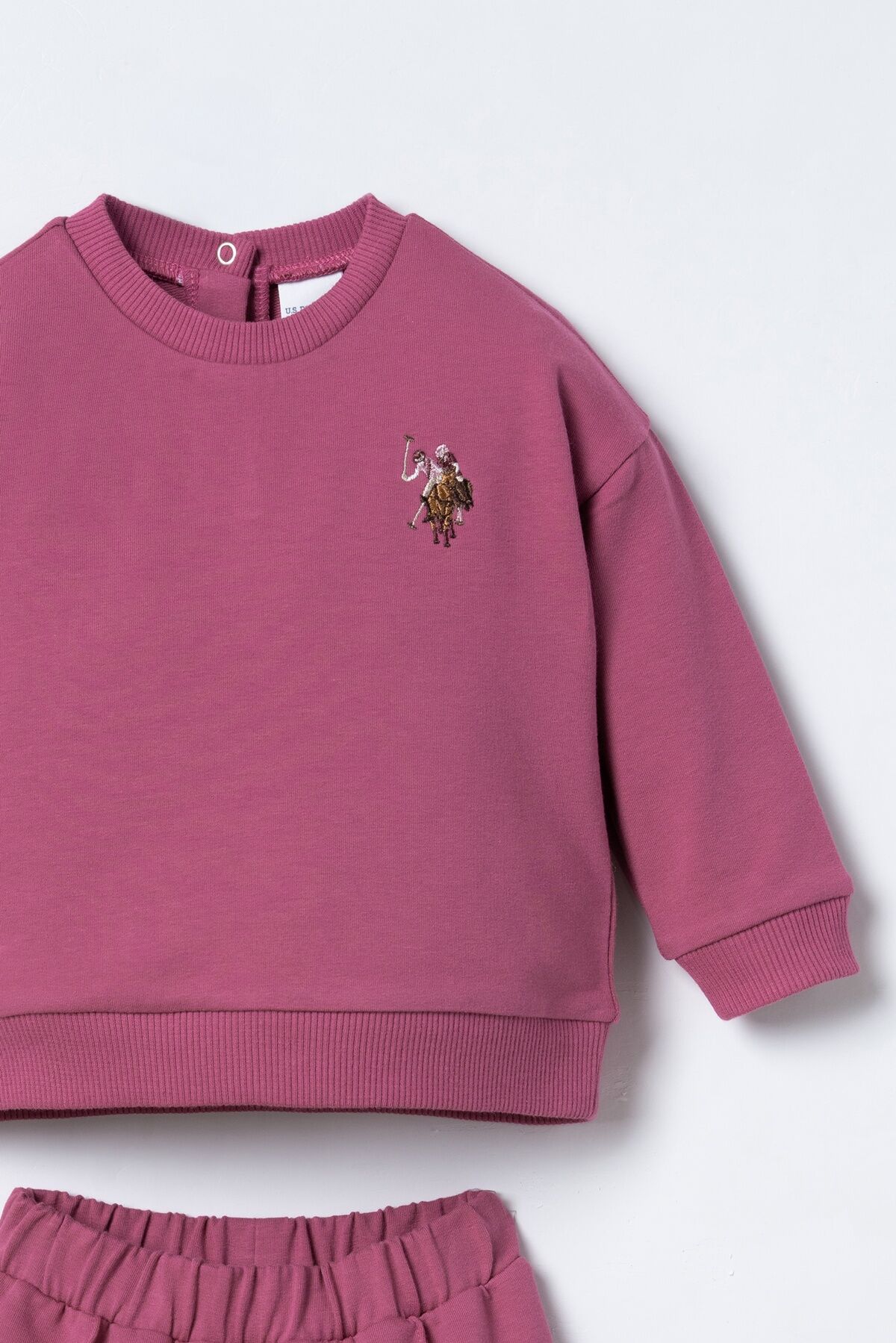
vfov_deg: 39.6
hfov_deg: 27.0
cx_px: 448
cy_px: 672
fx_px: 1866
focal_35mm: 50
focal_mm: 50
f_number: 9
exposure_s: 1/125
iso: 400
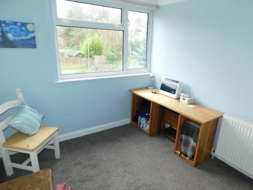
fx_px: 168
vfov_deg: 58.9
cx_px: 126
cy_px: 95
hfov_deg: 73.9
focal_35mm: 23
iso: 125
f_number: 3
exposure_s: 1/30
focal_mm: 4
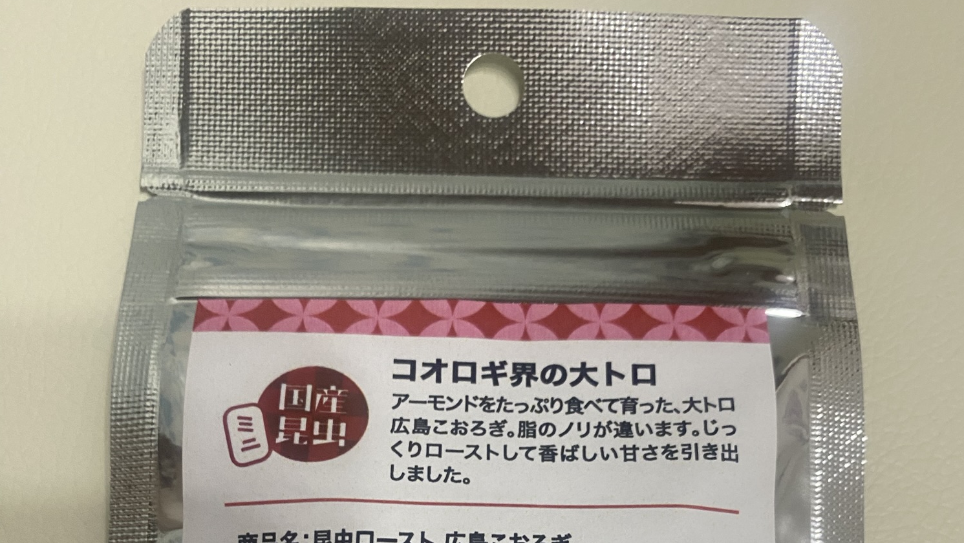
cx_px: 484
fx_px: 971
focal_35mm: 38
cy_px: 637
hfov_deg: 52.8
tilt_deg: -80.2
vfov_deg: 27.7
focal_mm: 4.25
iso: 160
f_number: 1.8
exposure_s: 1/60
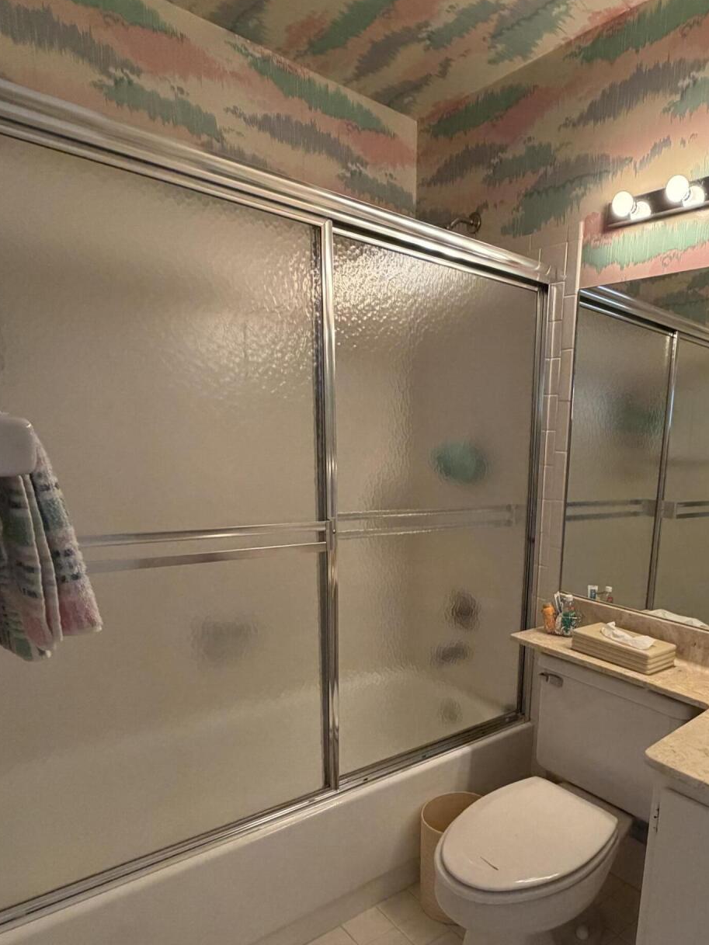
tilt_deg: -12.3
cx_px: 523
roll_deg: -2.0
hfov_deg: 56.3
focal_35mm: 23
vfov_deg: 72.9
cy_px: 578
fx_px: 628
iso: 320
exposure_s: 1/120
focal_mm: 2.22
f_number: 2.2
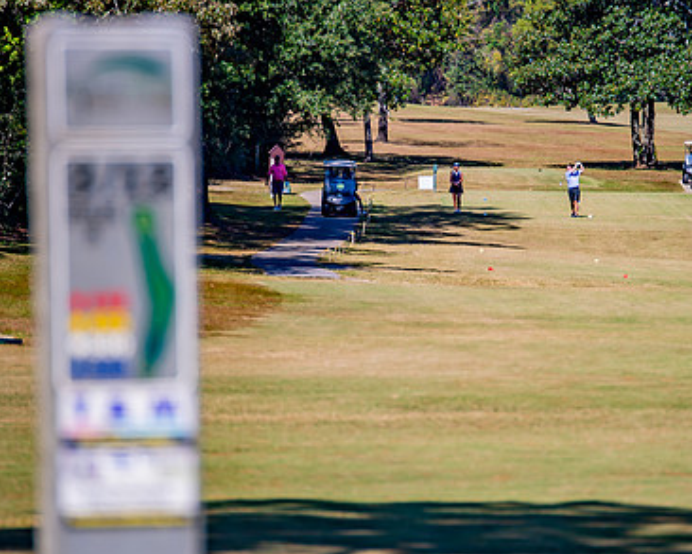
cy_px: 290
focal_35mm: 361
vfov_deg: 4.3
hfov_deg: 5.4
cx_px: 453
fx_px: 7395
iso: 100
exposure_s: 1/1250
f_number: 2.8
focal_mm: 200
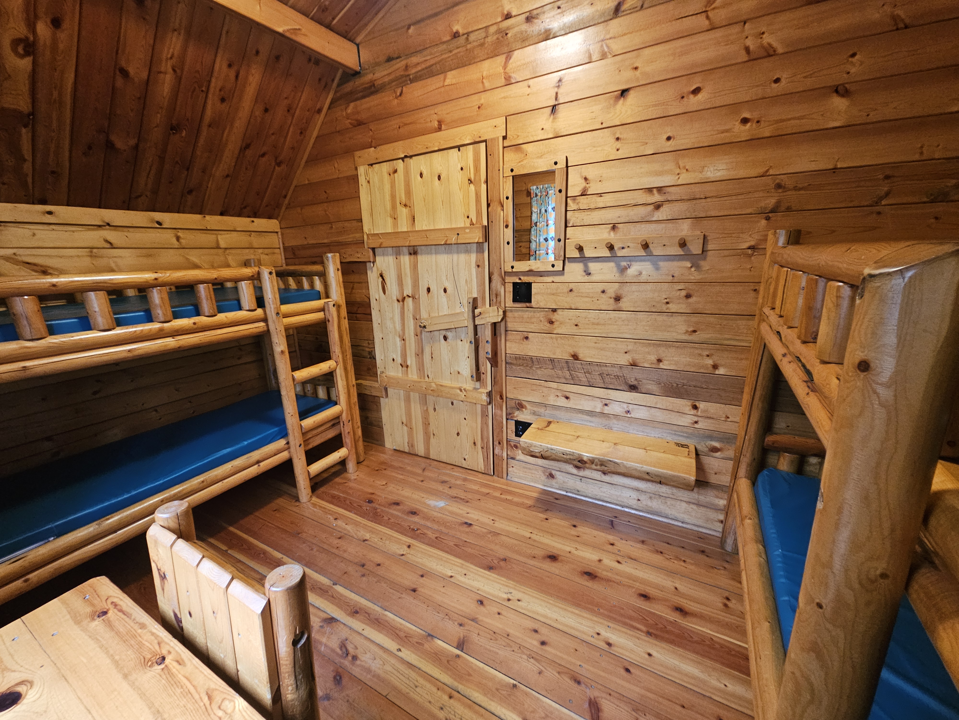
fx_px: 360
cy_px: 360
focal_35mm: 13
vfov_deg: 89.9
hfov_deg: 106.2
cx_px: 480
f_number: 2.2
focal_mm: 2.2
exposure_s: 1/30
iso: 500
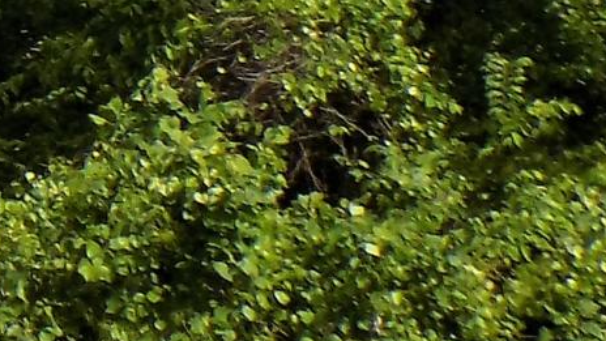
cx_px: -1109
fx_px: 5881
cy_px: -538
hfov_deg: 5.6
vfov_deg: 3.3
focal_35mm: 366
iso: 80
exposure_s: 1/800
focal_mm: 9.3
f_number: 3.9
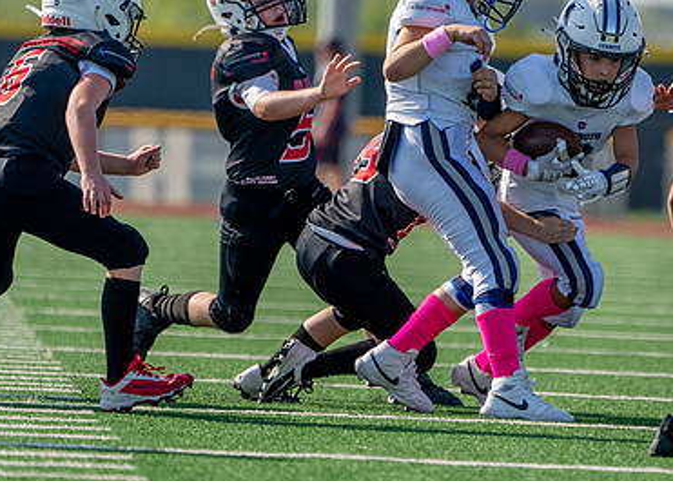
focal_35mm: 656
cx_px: 475
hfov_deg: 3.1
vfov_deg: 2.2
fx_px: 12539
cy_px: 143
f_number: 5.6
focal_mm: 400
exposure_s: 1/1250
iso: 250
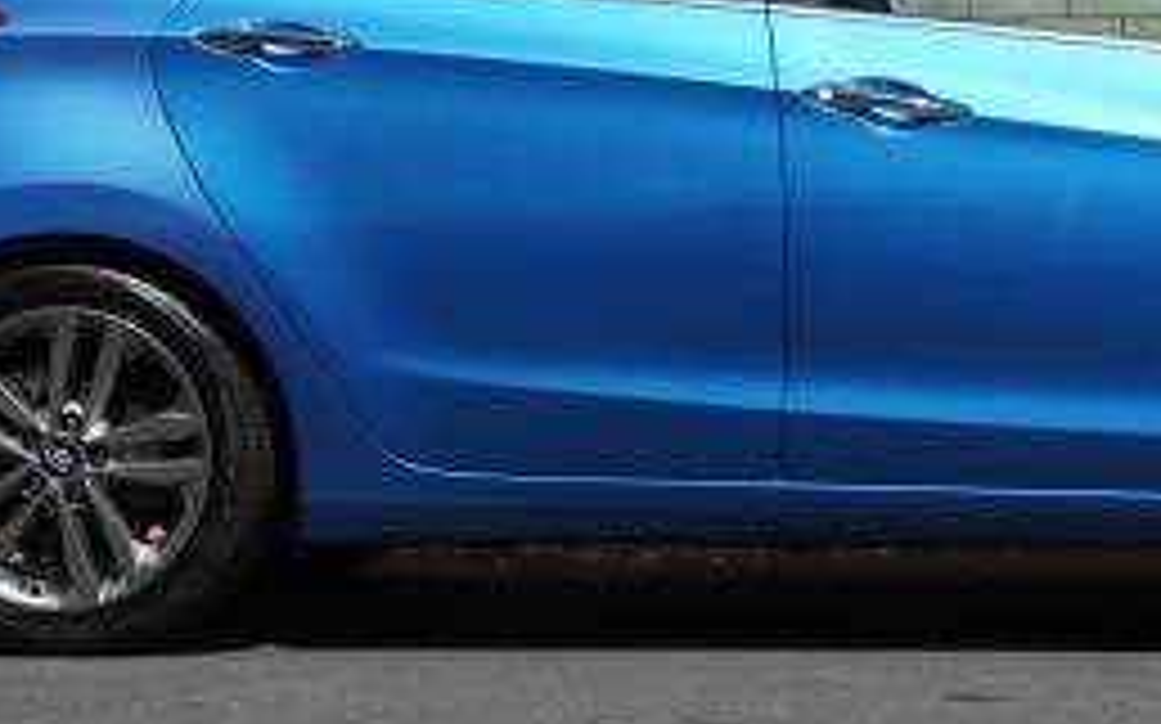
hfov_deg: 16.1
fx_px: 4080
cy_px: 40
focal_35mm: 129
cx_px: 958
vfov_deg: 10.1
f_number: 6.3
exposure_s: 1/250
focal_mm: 34
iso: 100
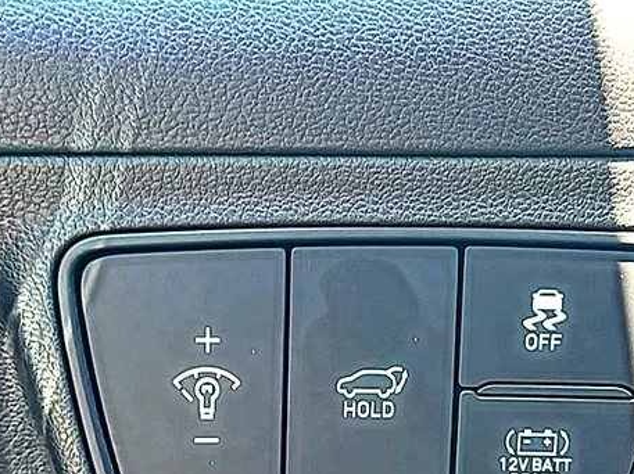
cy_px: 314
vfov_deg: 21.2
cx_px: 359
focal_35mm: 69
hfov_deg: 28.2
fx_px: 1263
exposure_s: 1/58
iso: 160
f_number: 1.78
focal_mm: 6.86
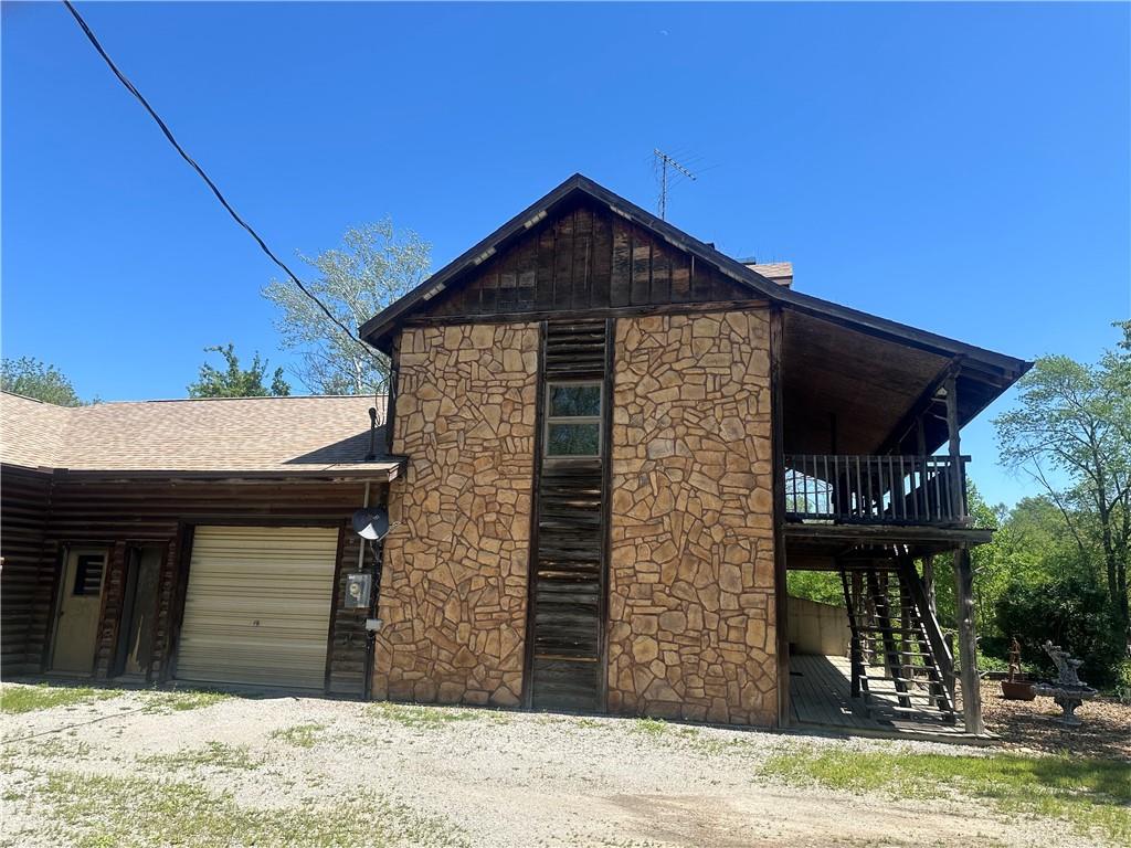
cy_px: 424
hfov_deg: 71.6
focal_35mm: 24
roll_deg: -2.1
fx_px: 784
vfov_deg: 56.8
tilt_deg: +11.6
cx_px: 566
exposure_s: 1/2732
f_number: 1.78
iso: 80
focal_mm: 6.86
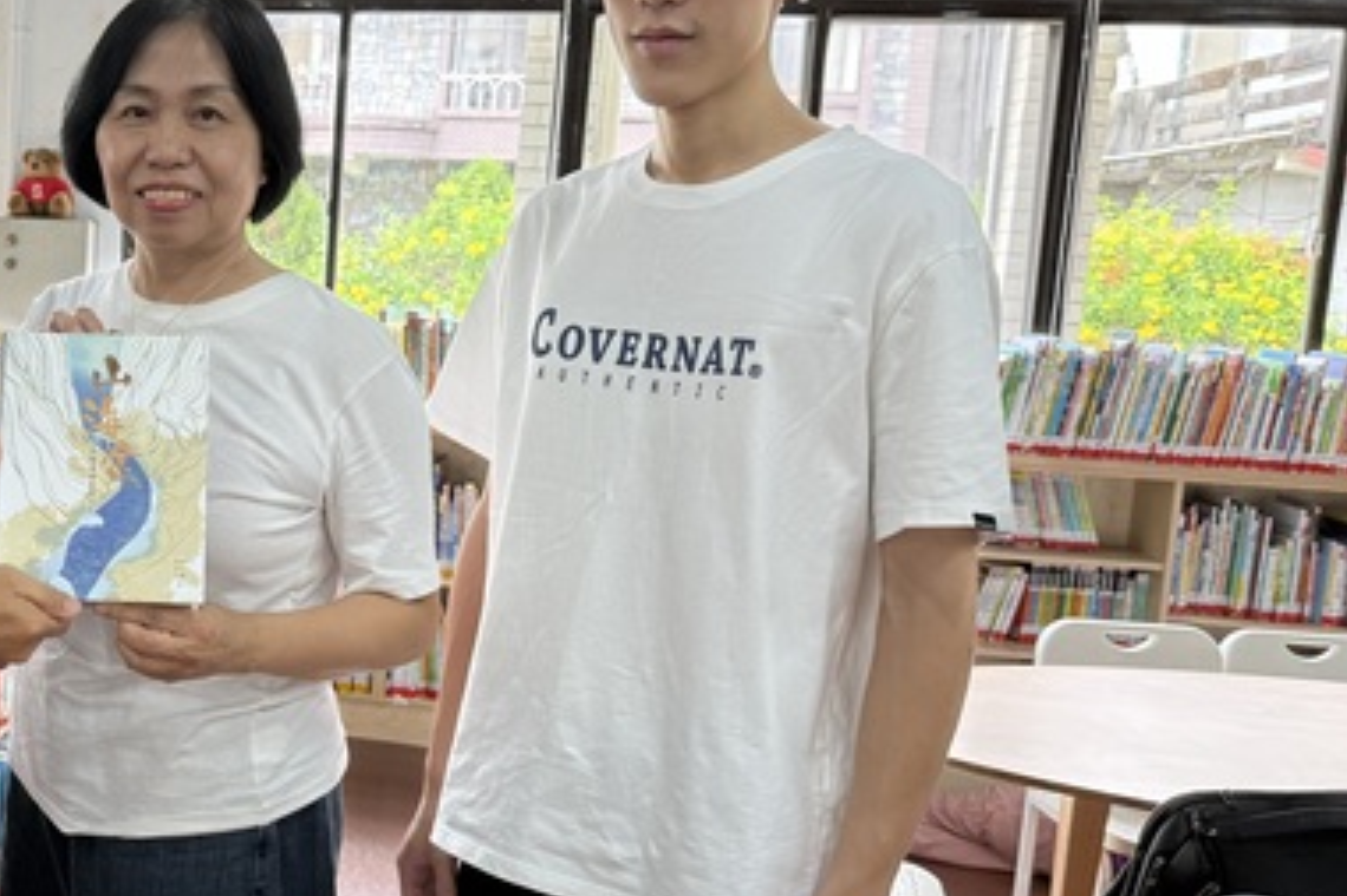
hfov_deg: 39.4
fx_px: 1720
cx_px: 110
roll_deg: -3.2
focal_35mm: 46
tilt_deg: -7.2
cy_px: 459
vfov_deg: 29.2
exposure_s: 1/120
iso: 100
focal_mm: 6.76
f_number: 1.78
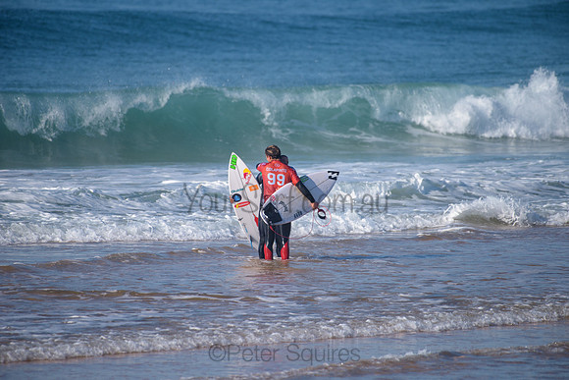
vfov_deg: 2.8
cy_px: 190
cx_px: 284
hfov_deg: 4.1
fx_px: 7904
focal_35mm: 500
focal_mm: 500
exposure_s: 1/2000
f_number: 5.6
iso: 220
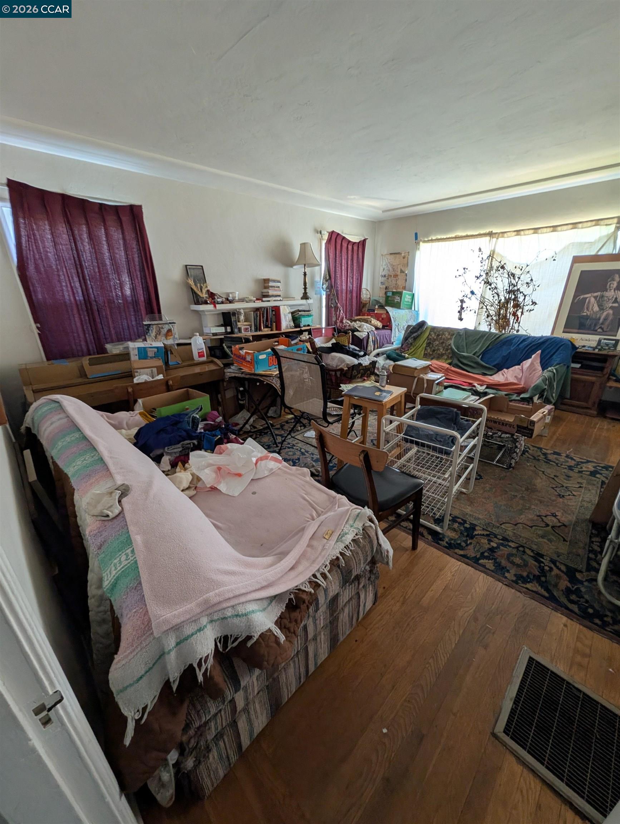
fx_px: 286
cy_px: 412
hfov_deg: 94.6
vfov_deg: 110.5
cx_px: 310
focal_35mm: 12
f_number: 1.7
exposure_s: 1/31.5
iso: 56
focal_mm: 2.02
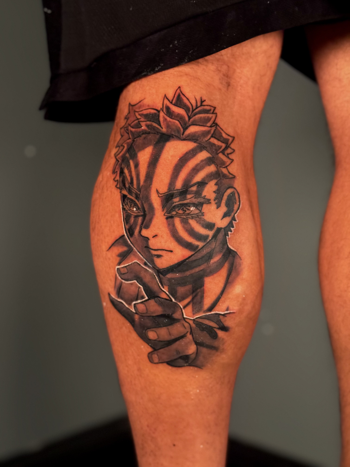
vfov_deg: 39.7
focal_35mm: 48
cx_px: 175
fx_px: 647
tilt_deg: -5.3
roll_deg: -0.5
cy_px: 234
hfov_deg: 30.3
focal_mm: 6.76
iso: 800
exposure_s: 1/29
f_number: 1.78
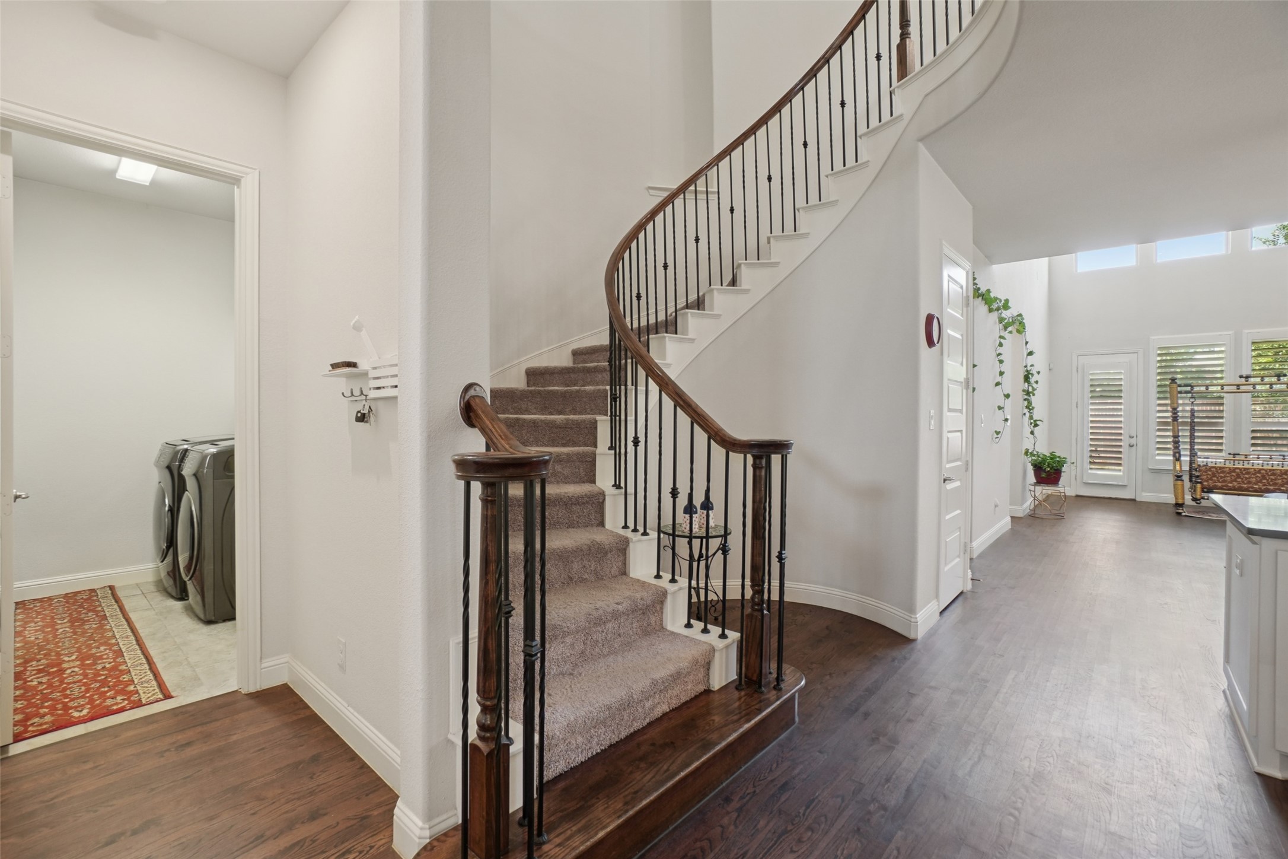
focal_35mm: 15
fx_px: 537
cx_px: 644
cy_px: 430
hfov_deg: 100.4
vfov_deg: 77.3
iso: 400
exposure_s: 1/6
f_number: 8
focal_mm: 10
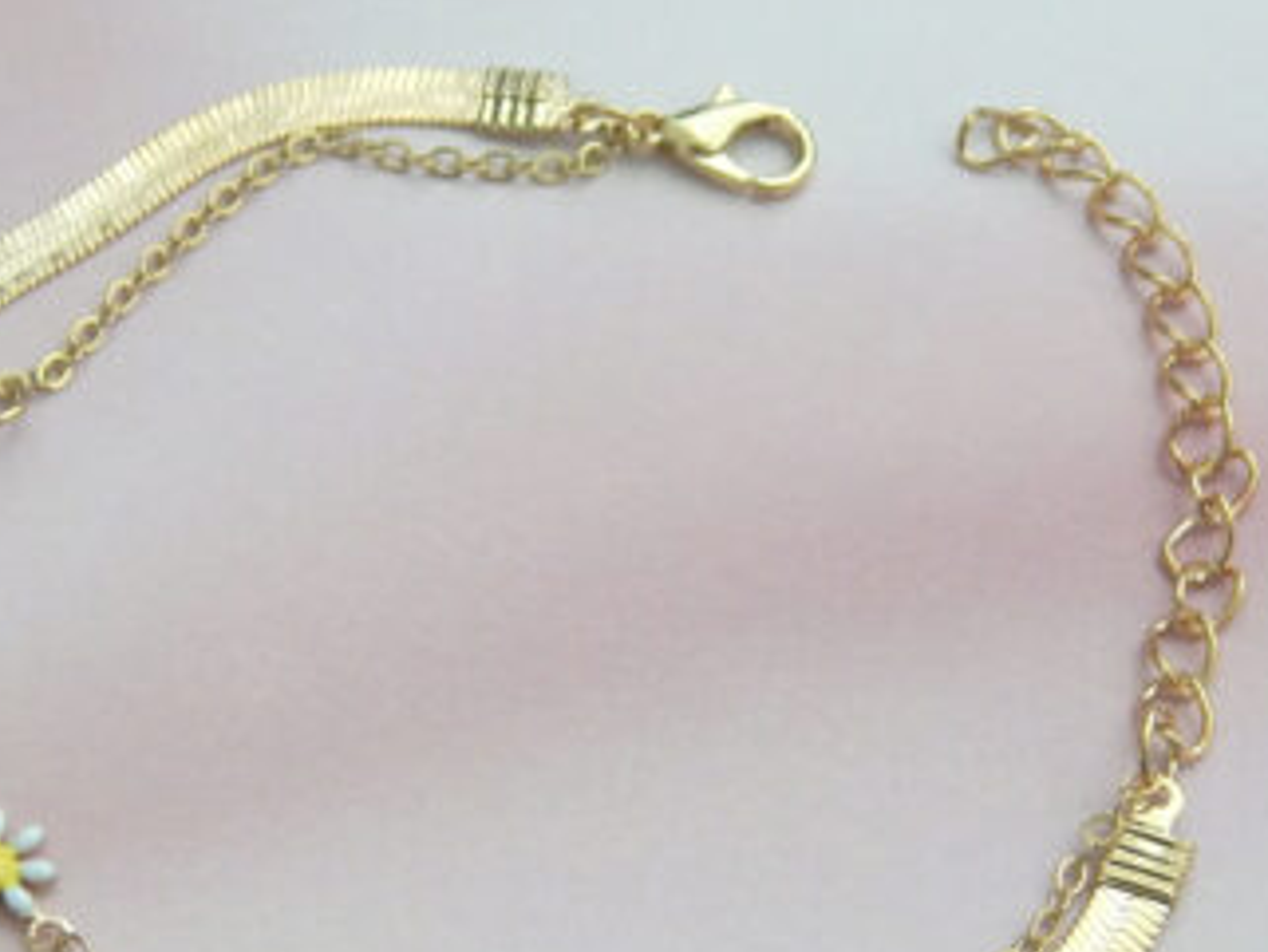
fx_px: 3701
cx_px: 332
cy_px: 719
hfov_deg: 19.3
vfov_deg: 14.6
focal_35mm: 101
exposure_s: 1/30
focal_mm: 9.7
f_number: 3.8
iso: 320
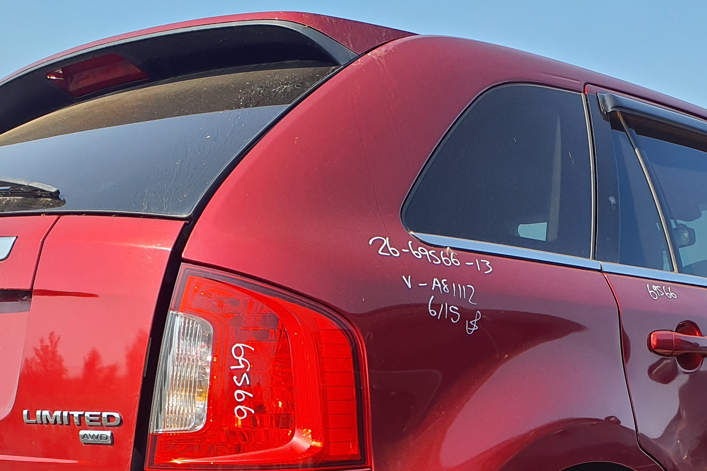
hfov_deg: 36.2
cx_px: 409
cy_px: 502
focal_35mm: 55
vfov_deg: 23.3
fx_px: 1080
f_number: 1.9
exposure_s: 1/848
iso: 40
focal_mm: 3.58
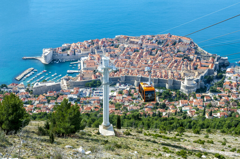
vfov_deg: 26.9
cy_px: 80
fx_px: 333
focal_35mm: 50
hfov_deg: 39.6
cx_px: 120
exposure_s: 1/250
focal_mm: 50
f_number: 9
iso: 160
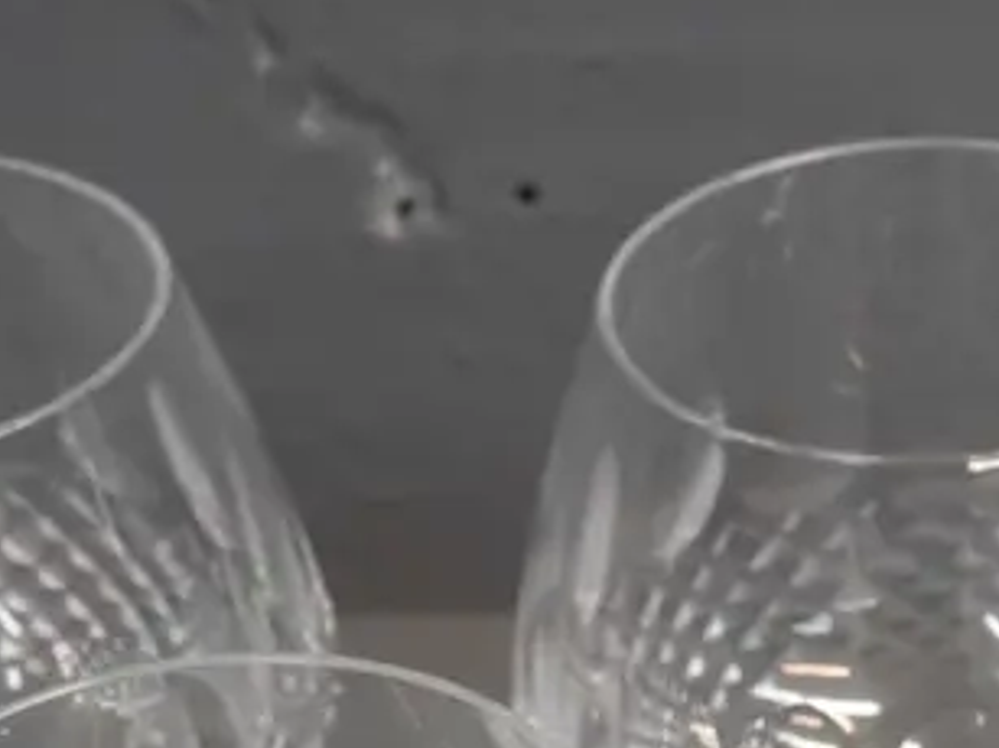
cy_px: 1002
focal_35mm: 147
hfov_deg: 13.3
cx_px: 950
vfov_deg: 9.9
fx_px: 4241
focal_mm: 22
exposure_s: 1/250
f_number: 5
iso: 2500
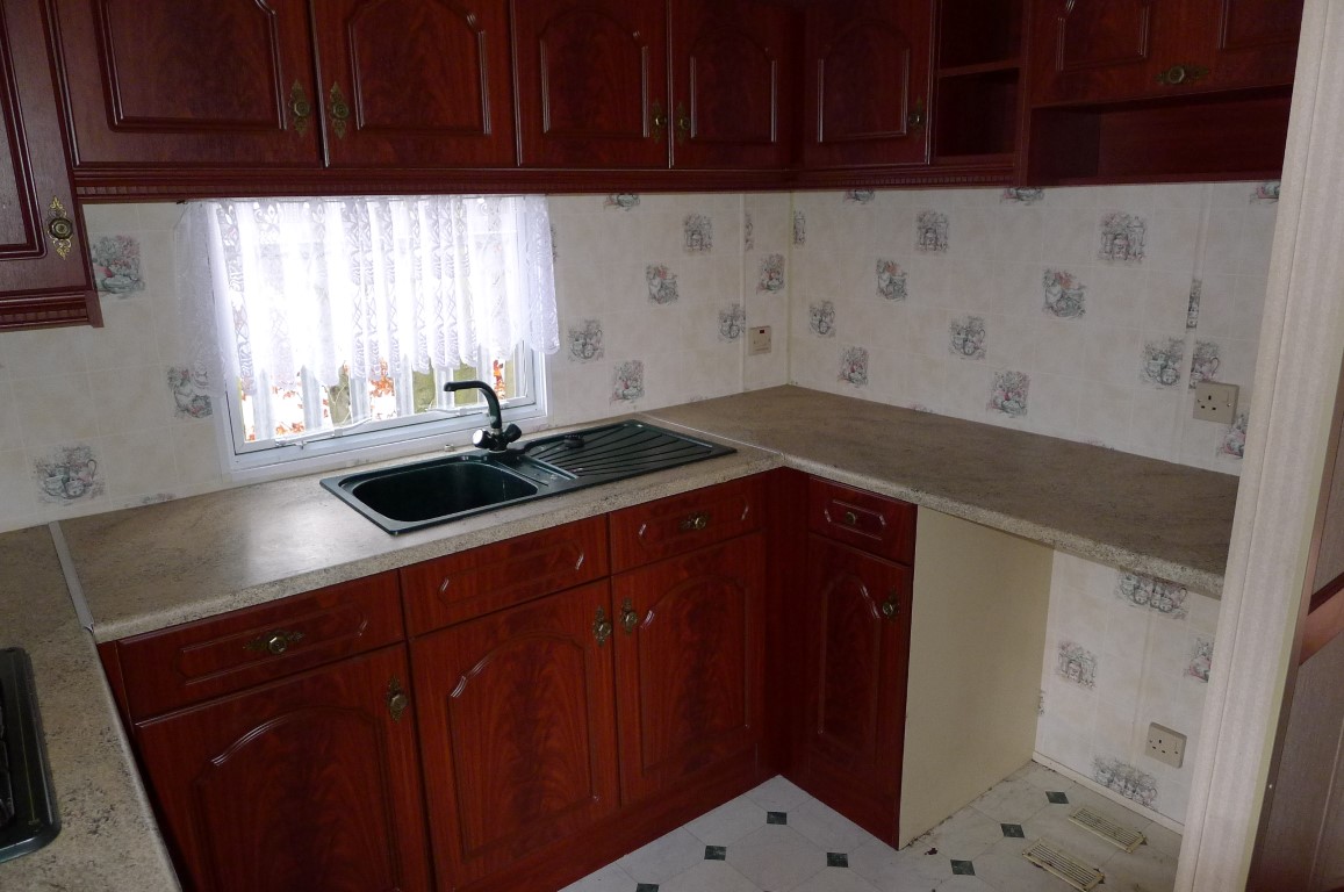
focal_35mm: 24
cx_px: 672
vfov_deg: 53.0
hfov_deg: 73.8
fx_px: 895
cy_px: 446
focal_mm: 5.1
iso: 400
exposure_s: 1/60
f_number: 2
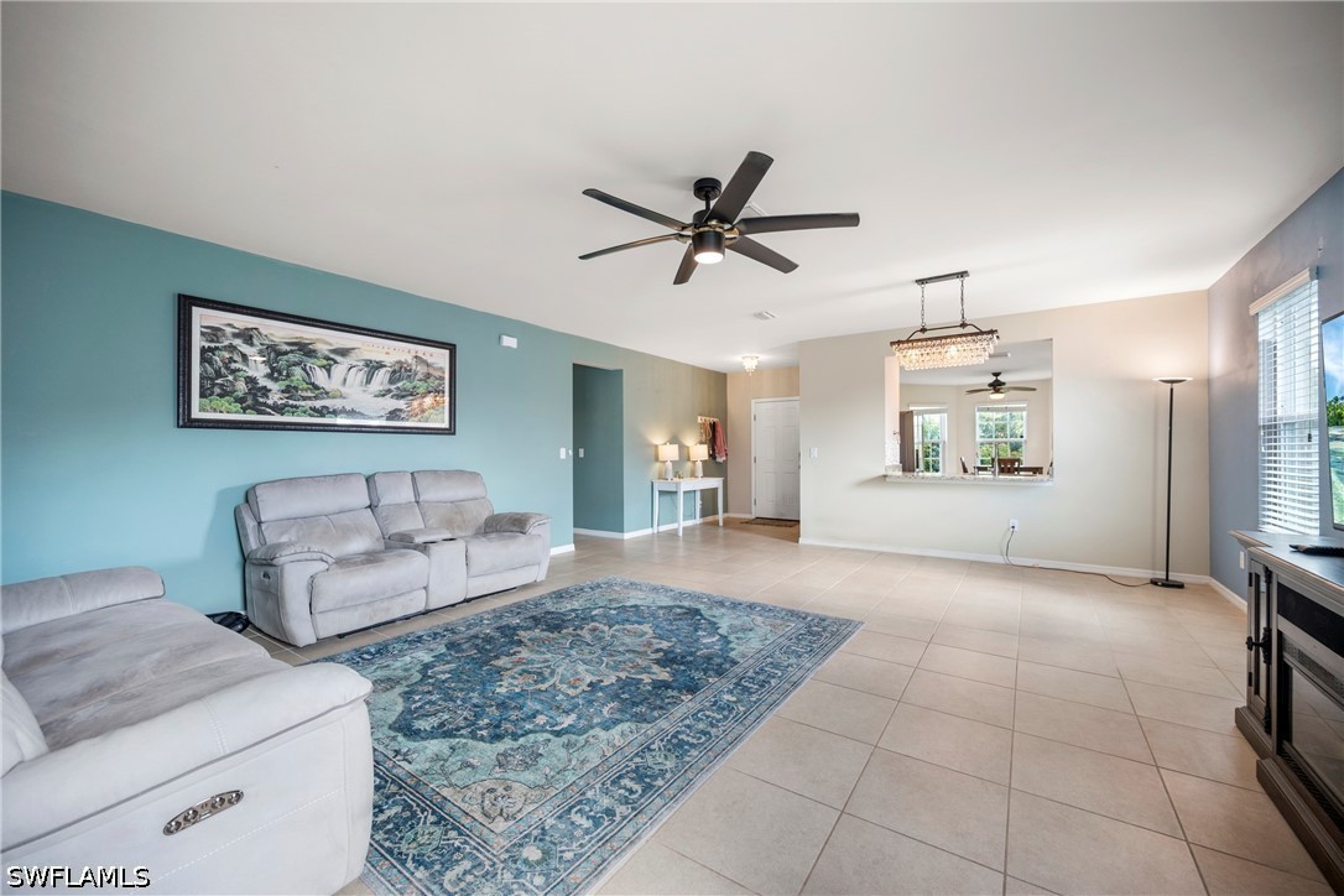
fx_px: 523
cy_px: 448
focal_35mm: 14
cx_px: 672
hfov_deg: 104.3
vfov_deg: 81.2
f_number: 4
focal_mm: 14
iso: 360
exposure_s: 1/15
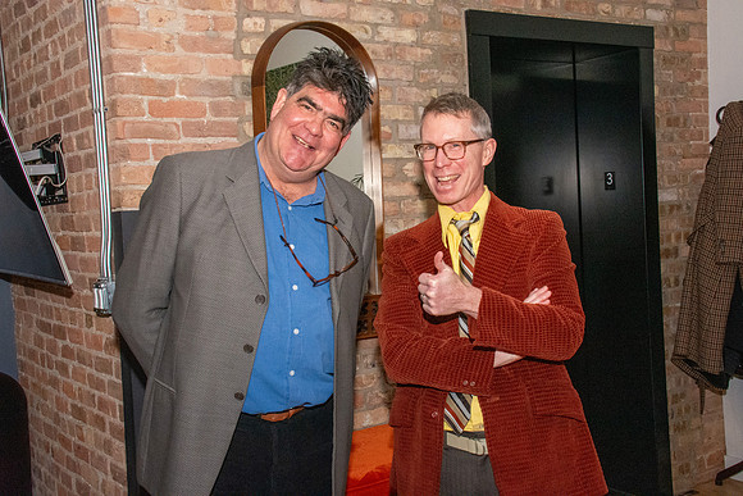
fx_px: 867
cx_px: 372
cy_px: 248
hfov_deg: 46.4
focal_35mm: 42
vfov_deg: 31.9
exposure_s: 1/160
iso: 5000
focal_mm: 28
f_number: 14
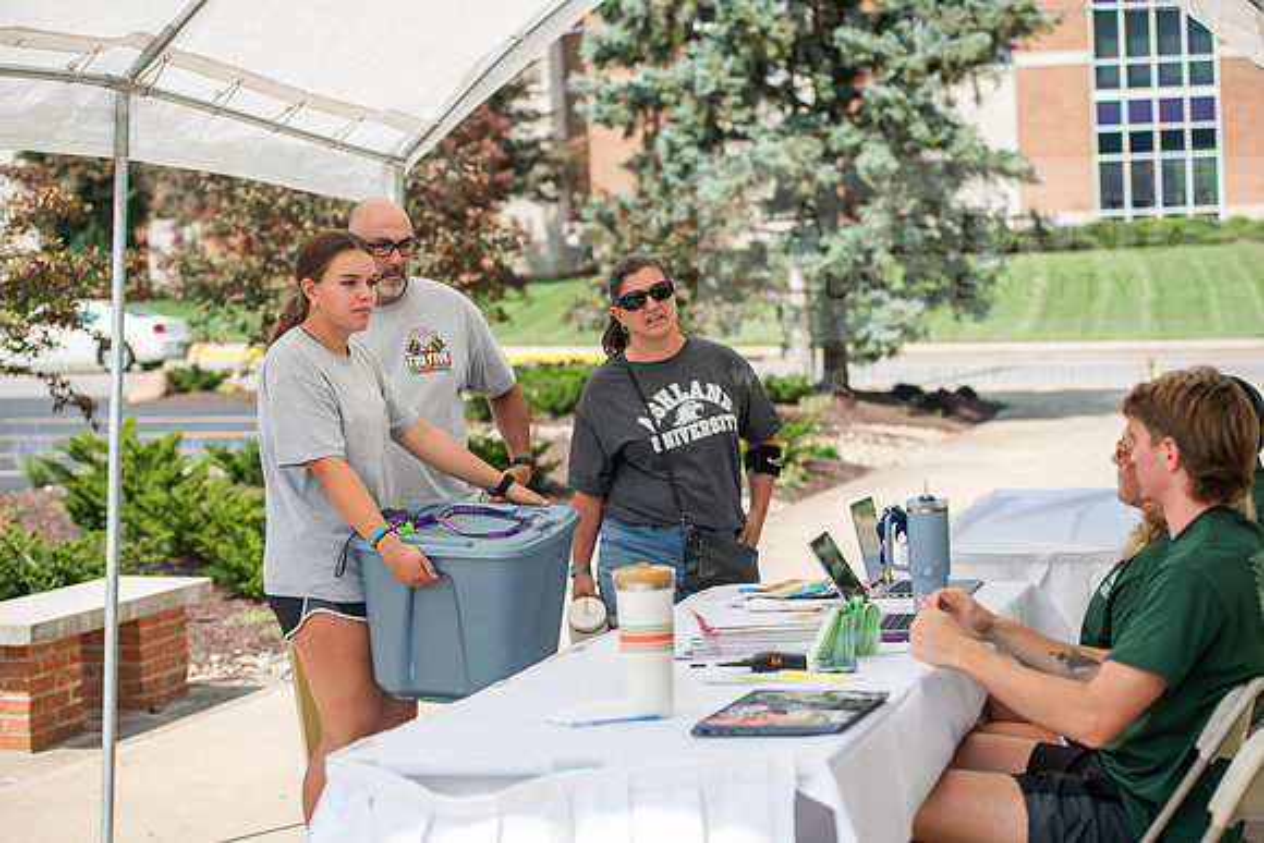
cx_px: 632
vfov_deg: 19.5
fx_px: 2458
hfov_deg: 28.8
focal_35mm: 70
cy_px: 422
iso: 64
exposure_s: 1/400
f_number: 3.5
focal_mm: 70
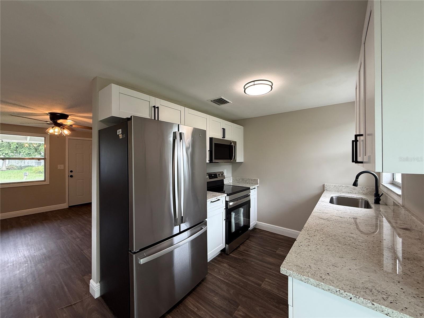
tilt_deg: +0.8
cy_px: 159
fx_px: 171
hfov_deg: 102.1
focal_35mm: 14
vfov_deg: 85.7
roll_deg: +2.0
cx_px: 212
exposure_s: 1/120
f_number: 2.2
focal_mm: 2.22
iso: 125
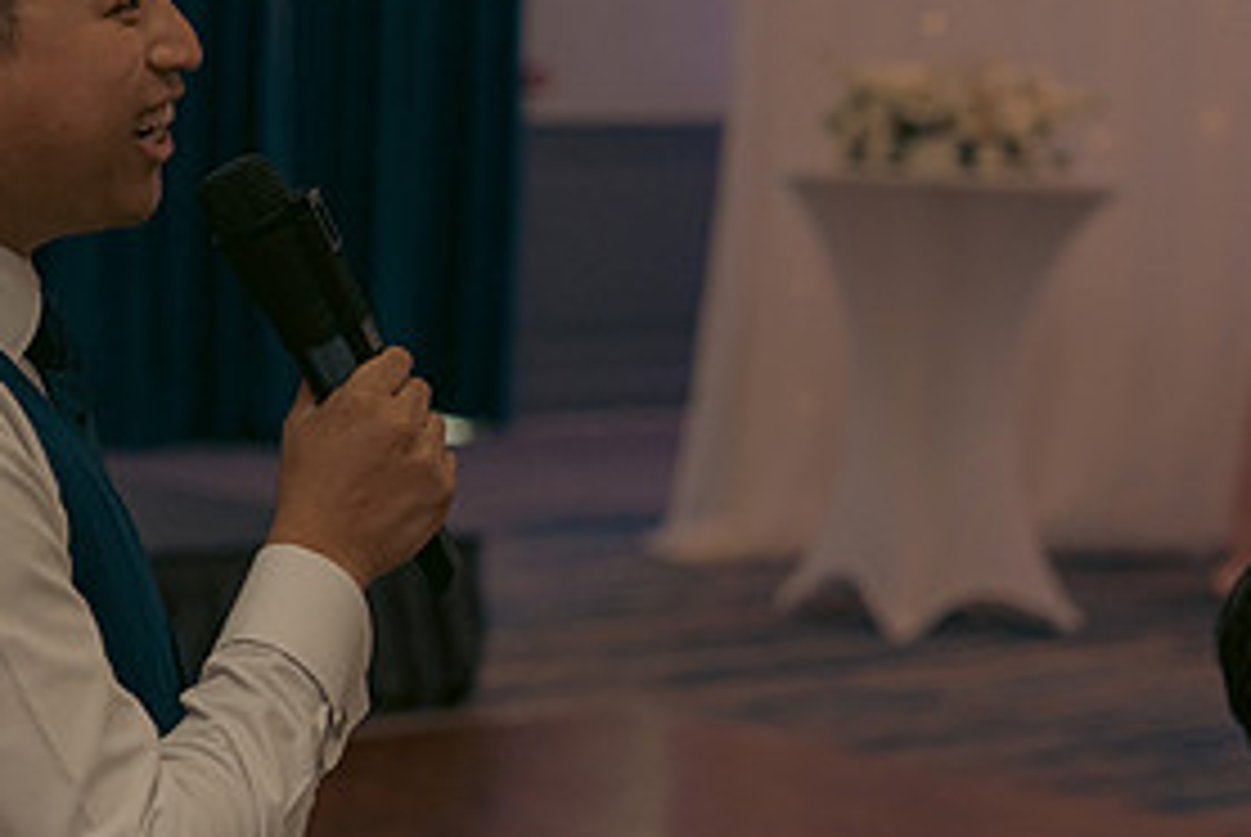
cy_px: 407
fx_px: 5079
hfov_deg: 13.9
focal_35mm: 146
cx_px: 76
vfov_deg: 9.4
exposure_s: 1/160
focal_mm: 70
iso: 2500
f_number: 3.5
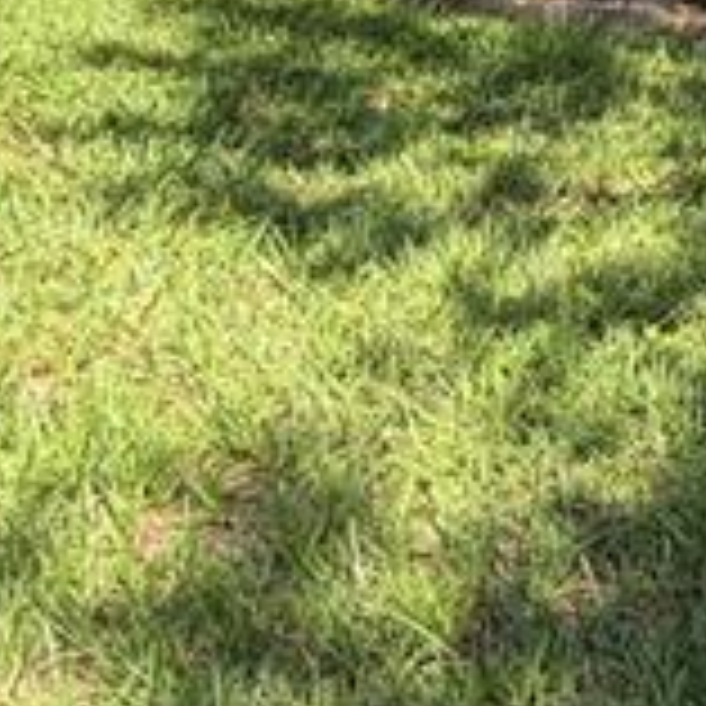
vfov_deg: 11.3
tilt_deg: -4.0
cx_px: 1947
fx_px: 3461
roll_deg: -1.6
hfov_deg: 9.6
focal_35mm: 150
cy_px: -288
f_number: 1.6
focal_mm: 5.96
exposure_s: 1/1196
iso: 50
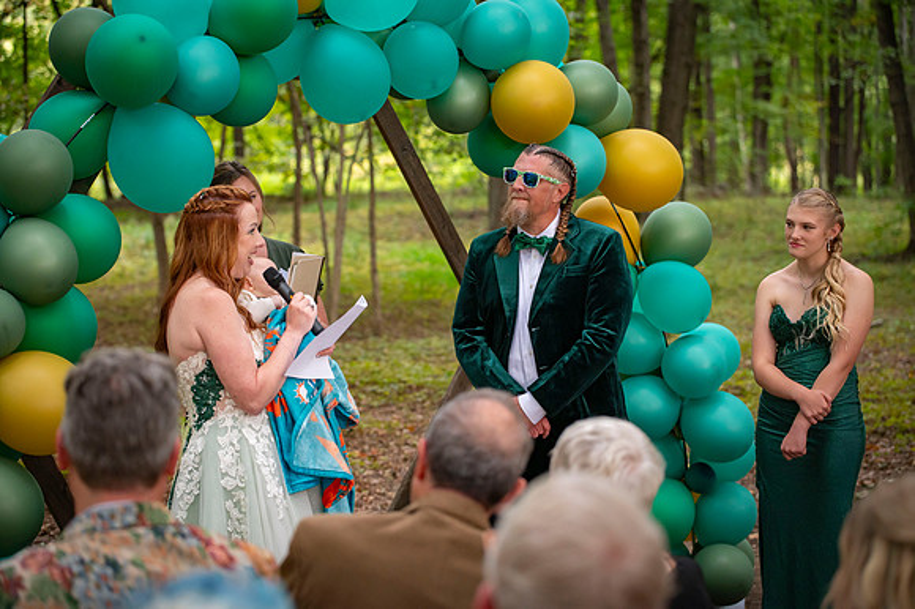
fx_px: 1816
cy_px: 304
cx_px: 458
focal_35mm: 71
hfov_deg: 28.3
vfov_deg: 19.0
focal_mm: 70
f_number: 3.2
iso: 1600
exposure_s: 1/80
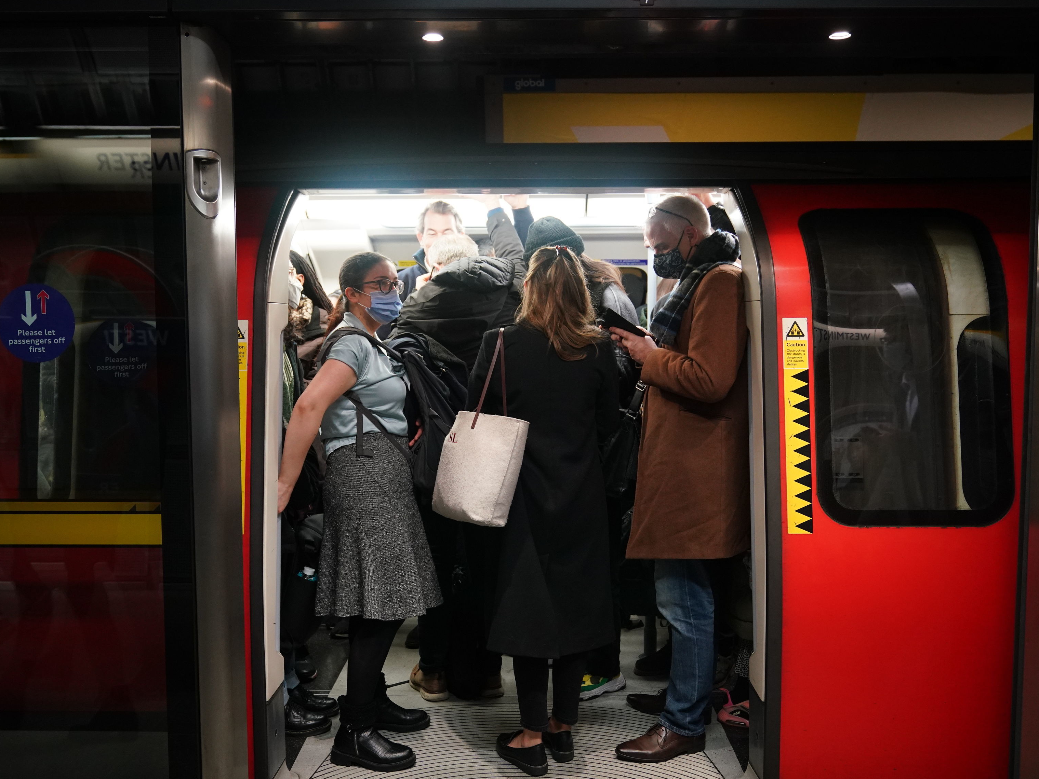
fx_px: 931
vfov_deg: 45.5
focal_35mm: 31
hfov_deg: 58.3
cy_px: 389
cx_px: 520
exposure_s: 1/200
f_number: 2.8
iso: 3200
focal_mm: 28
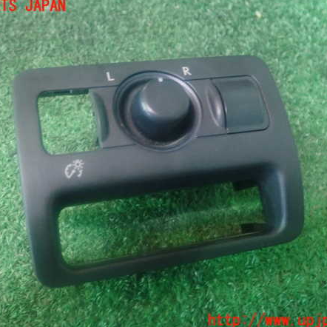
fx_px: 385
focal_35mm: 36
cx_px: 153
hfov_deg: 46.0
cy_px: 164
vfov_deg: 46.0
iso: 800
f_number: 2.3
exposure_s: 1/10
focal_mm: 5.5
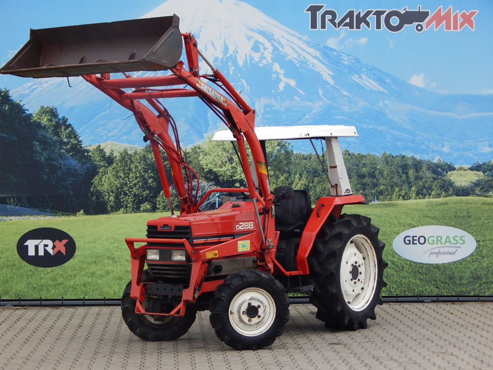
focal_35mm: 104
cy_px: 185
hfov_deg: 18.9
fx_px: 1481
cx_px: 246
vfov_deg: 14.2
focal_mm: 18.7
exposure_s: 1/250
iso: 125
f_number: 4.5
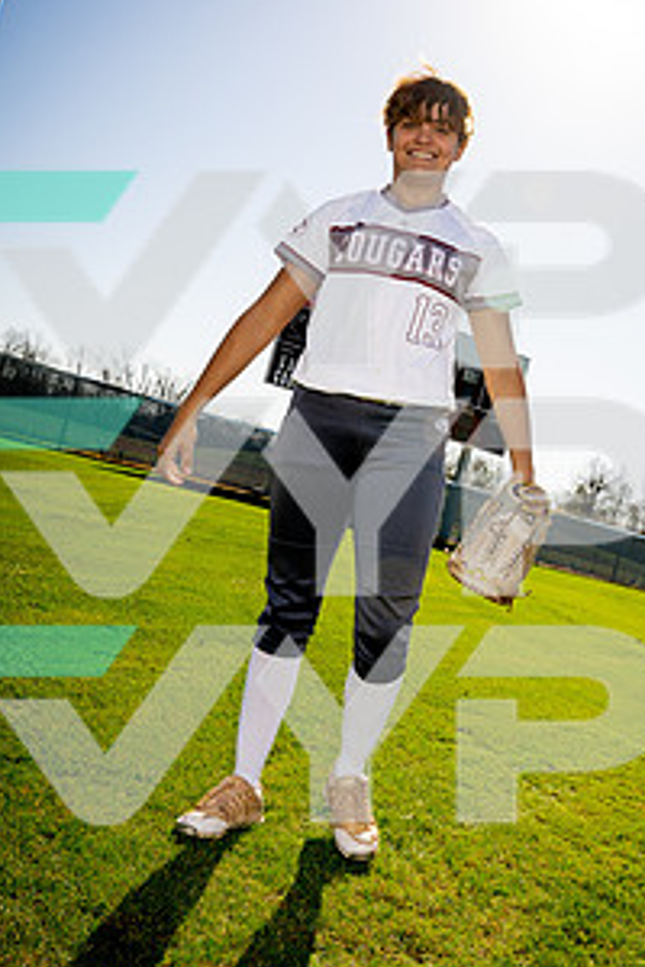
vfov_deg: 53.1
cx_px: 426
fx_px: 967
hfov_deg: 36.5
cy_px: 500
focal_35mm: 36
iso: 100
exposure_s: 1/250
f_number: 7.1
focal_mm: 24
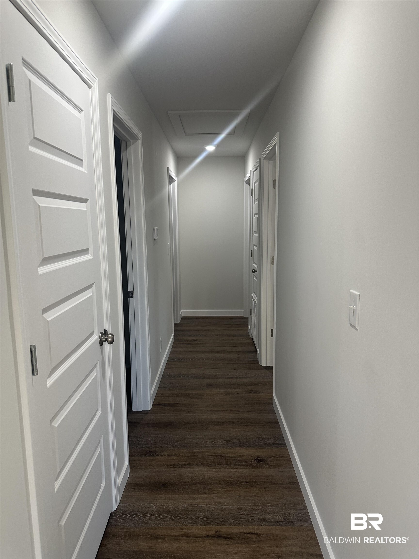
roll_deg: +0.2
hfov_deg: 56.8
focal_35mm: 24
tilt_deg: -7.7
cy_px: 280
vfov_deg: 71.6
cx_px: 210
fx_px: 387
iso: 160
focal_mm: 6.86
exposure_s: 1/120
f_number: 1.78
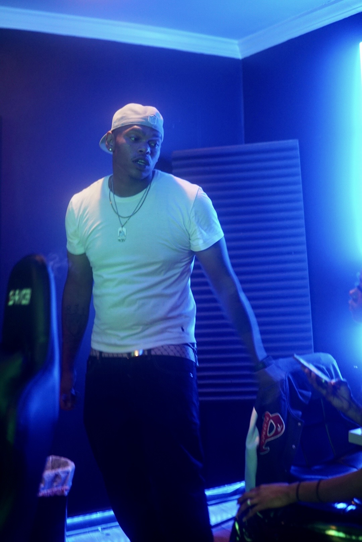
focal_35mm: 45
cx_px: 181
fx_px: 678
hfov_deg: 29.9
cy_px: 271
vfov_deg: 43.6
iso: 1000
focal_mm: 30
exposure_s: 1/40
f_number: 1.4
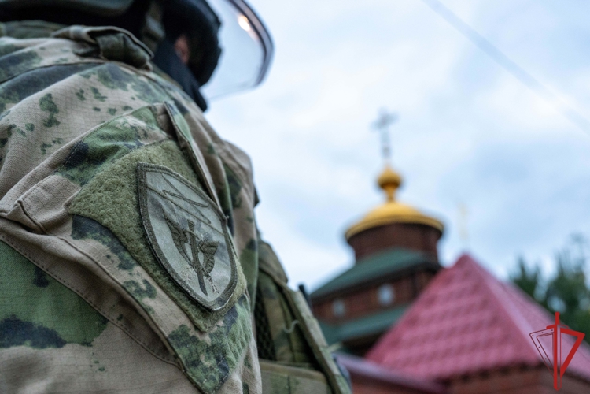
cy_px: 197
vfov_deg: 29.2
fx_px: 754
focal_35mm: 46
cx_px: 295
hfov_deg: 42.7
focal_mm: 46
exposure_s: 1/100
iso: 3200
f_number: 7.1
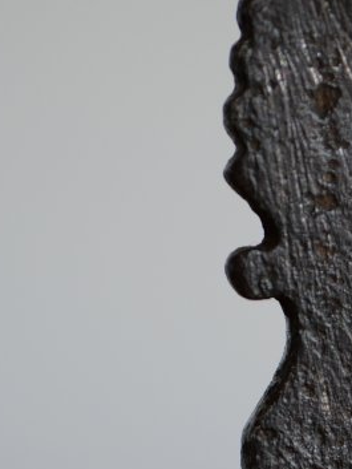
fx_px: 2764
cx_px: 474
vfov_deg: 9.6
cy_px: 542
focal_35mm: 204
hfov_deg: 7.2
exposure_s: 1/60
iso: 200
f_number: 2.8
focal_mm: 30
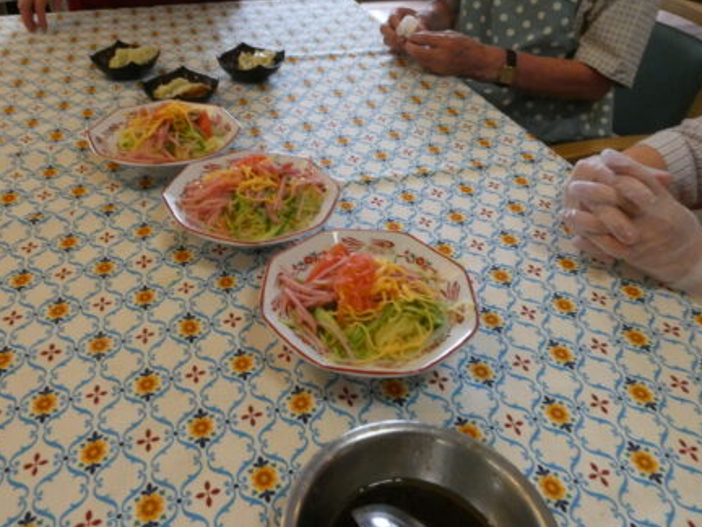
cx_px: 301
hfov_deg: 59.7
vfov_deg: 46.4
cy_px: 203
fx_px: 608
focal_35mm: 30
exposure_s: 1/60
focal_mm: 4.3
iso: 640
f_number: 6.3
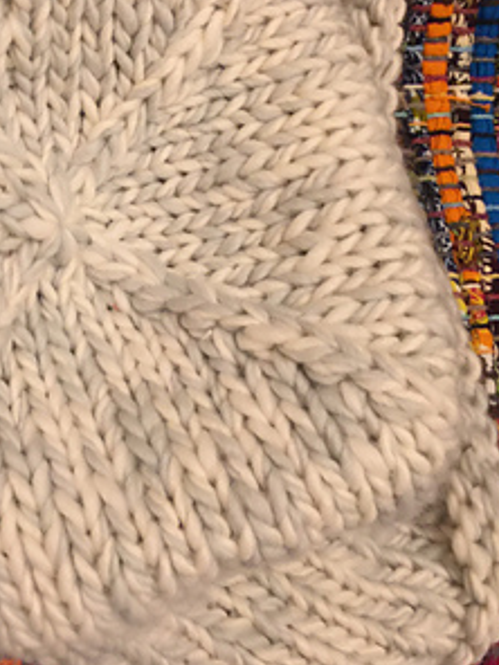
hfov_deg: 29.1
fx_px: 942
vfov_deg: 38.2
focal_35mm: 49
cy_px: 191
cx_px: 109
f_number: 2.2
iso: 64
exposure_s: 1/4
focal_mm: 4.15
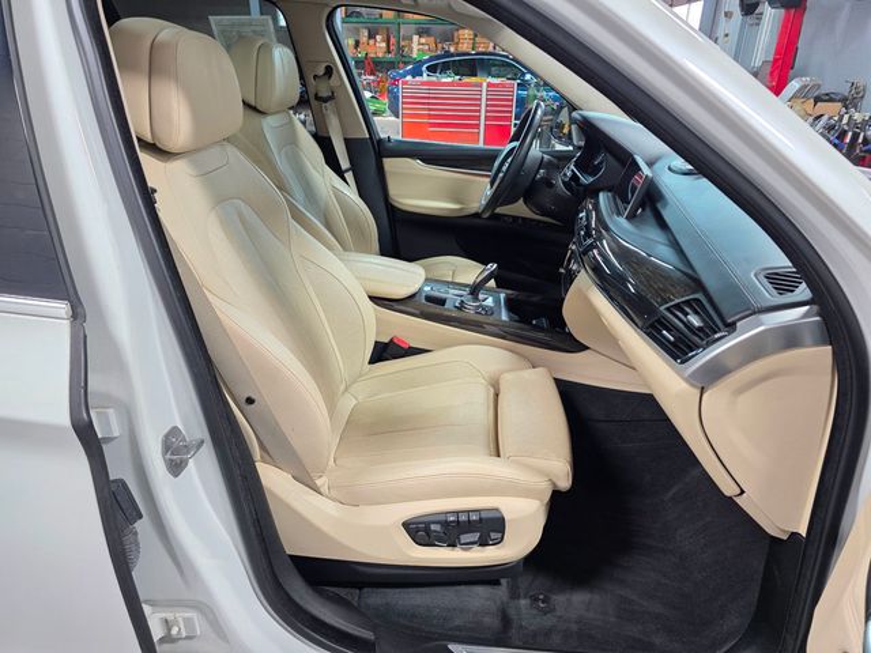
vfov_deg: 58.9
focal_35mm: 23
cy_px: 326
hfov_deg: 73.9
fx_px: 579
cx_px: 436
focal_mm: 6.3
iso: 250
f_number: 1.7
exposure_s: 1/120
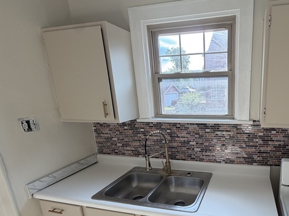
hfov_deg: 74.2
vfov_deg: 62.8
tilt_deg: -14.1
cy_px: 129
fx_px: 175
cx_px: 211
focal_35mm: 21
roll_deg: +0.9
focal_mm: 2.22
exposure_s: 1/121
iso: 100
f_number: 2.2
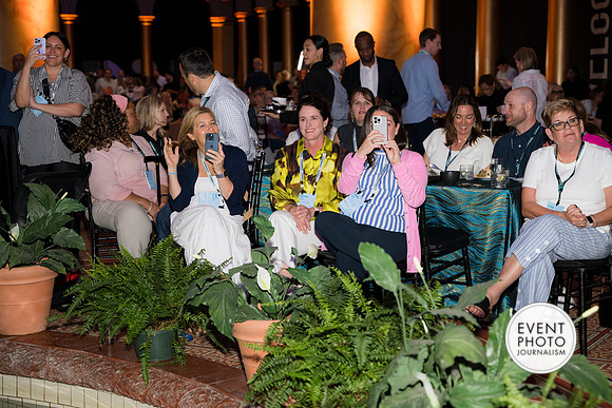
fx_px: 1156
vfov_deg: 20.0
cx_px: 306
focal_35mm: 68
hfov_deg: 29.6
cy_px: 204
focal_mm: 67
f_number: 4
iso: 800
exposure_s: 1/100
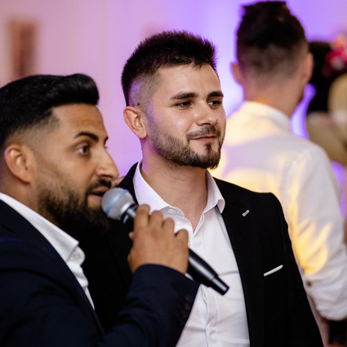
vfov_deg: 10.7
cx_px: 193
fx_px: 1860
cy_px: 174
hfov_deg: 10.7
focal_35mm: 164
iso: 800
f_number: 1.8
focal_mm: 85
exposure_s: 1/250
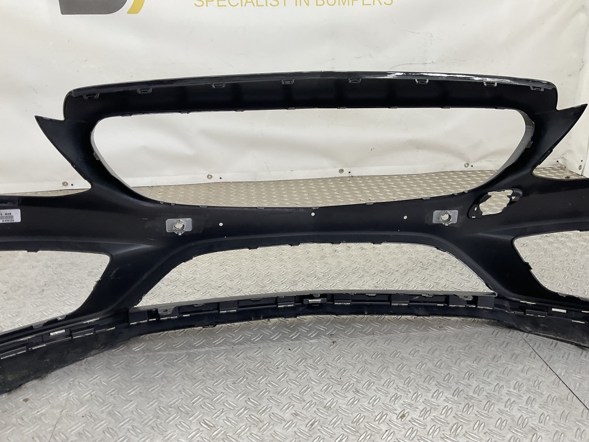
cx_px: 294
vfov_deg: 48.2
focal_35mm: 29
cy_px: 221
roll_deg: -1.7
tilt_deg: -24.3
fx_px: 493
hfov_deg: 61.7
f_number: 1.8
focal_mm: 3
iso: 32
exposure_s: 1/120
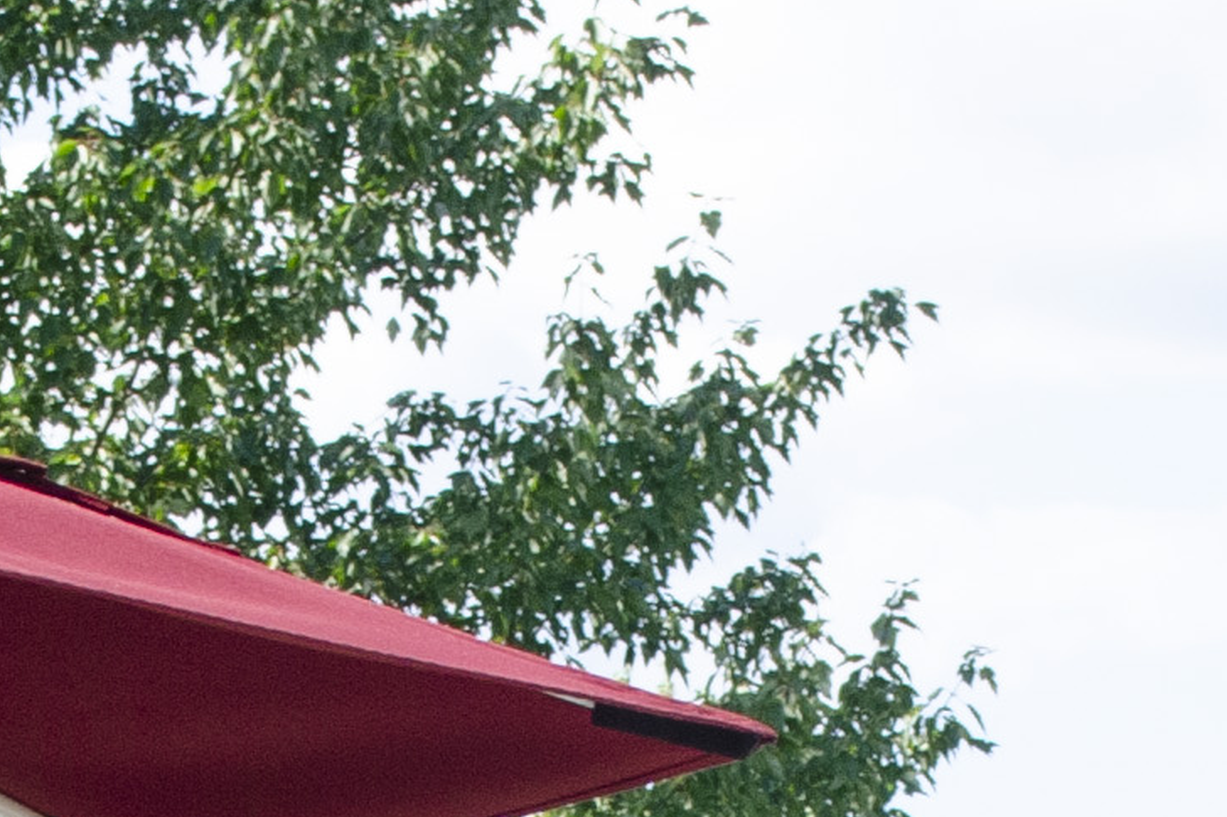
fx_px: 12437
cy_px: 2203
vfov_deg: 3.7
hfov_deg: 5.6
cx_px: 76
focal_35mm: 365
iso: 200
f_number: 8
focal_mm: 36
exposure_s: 1/250
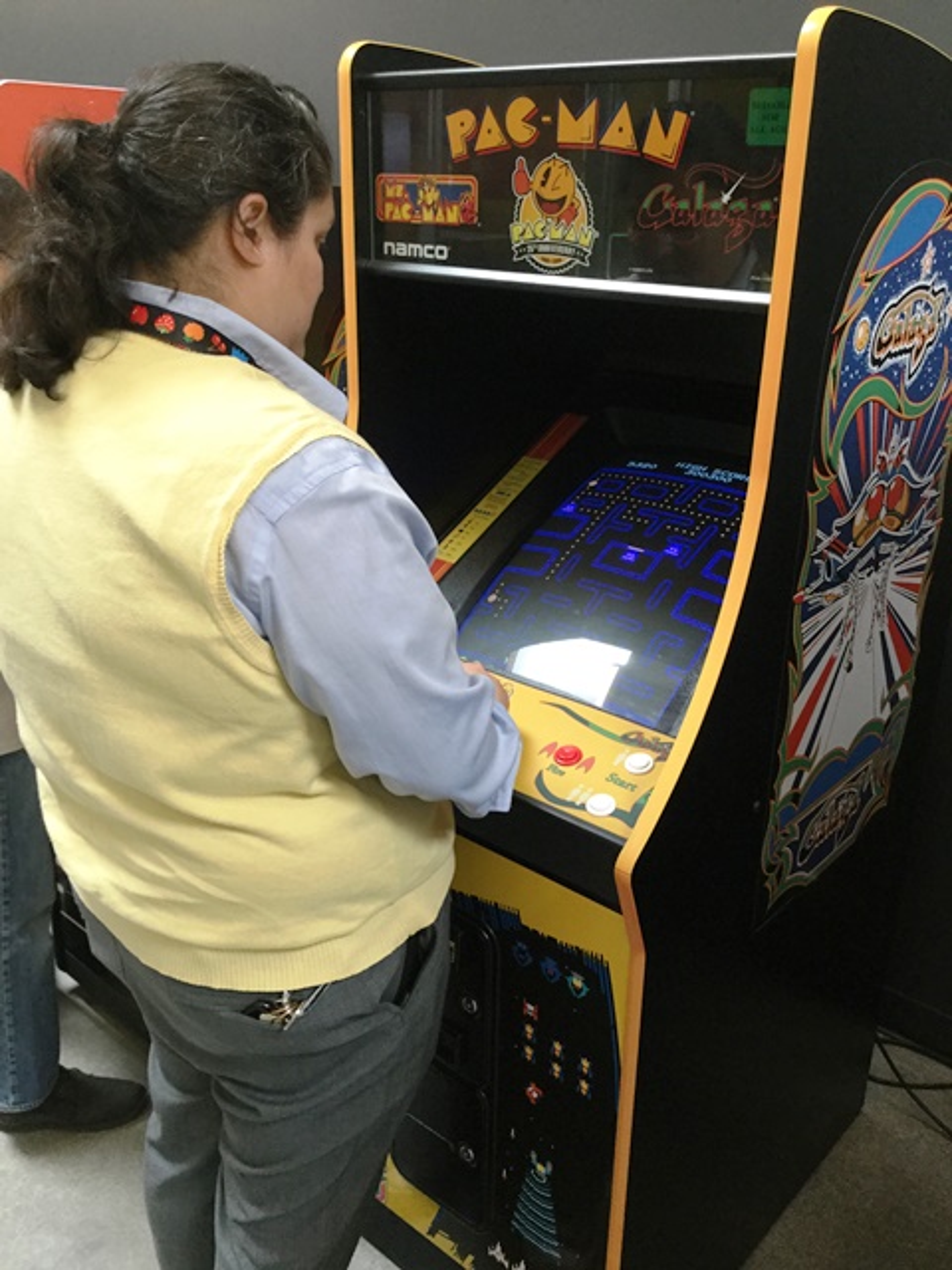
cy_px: 635
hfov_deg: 45.4
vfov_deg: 58.4
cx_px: 476
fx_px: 1137
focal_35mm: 31
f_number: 2.4
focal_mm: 3.3
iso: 100
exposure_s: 1/30
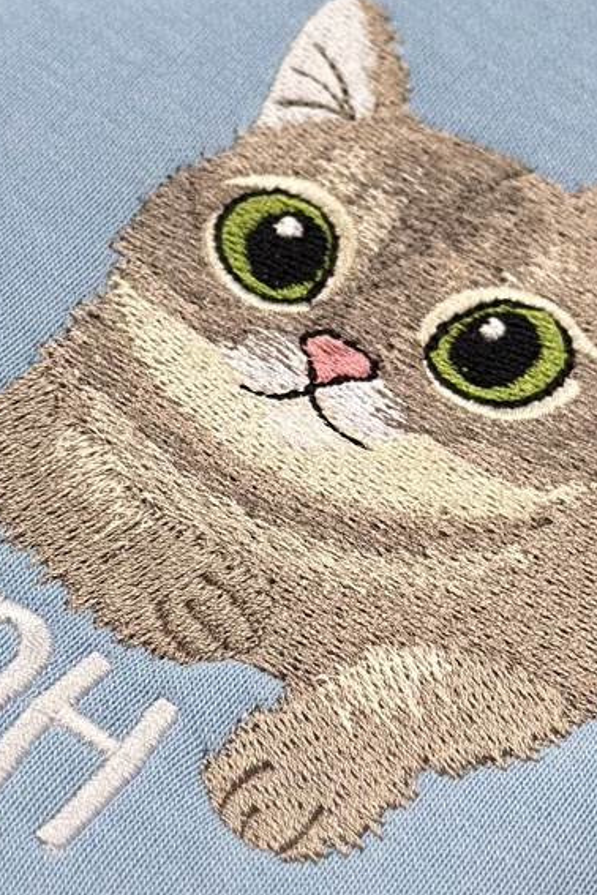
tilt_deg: -48.7
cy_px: 344
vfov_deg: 14.5
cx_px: 194
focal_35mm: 141
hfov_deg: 9.7
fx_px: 3507
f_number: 1.78
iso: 80
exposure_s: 1/694
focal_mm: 6.86
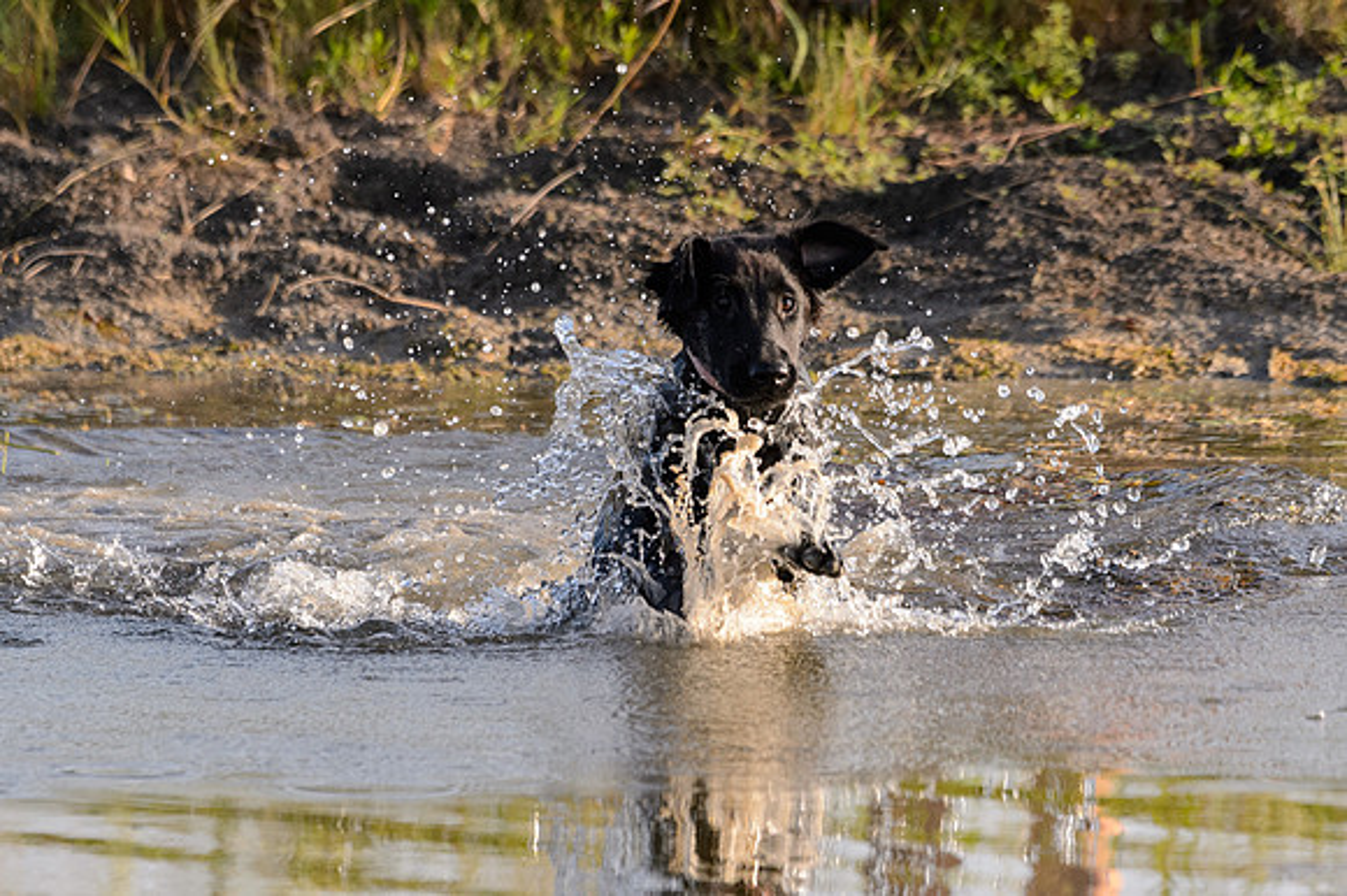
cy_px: 389
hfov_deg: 3.0
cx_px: 625
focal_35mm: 696
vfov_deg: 2.0
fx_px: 26019
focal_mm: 400
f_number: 6.3
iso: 1100
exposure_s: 1/1600
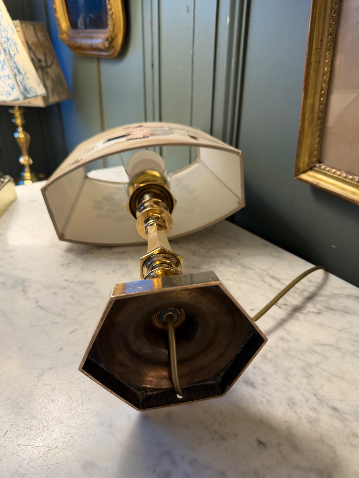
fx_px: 360
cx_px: 181
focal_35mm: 26
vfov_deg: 67.3
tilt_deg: -28.9
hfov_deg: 53.1
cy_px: 250
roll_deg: -1.1
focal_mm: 6.76
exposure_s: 1/50
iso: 125
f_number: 1.78
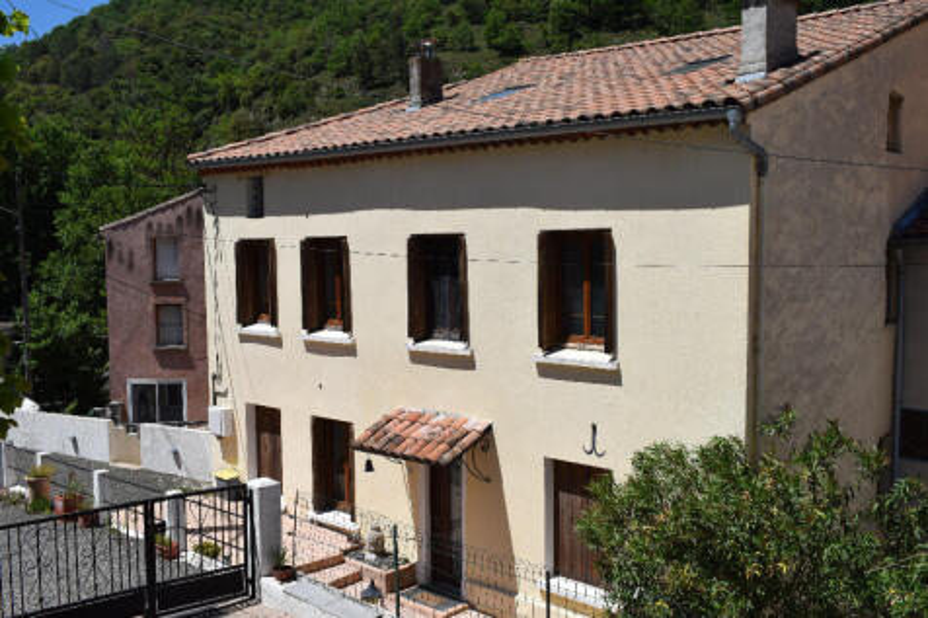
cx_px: 464
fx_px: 928
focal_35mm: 36
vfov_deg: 36.8
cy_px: 309
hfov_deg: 53.1
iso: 200
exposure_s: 1/500
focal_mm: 24
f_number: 11
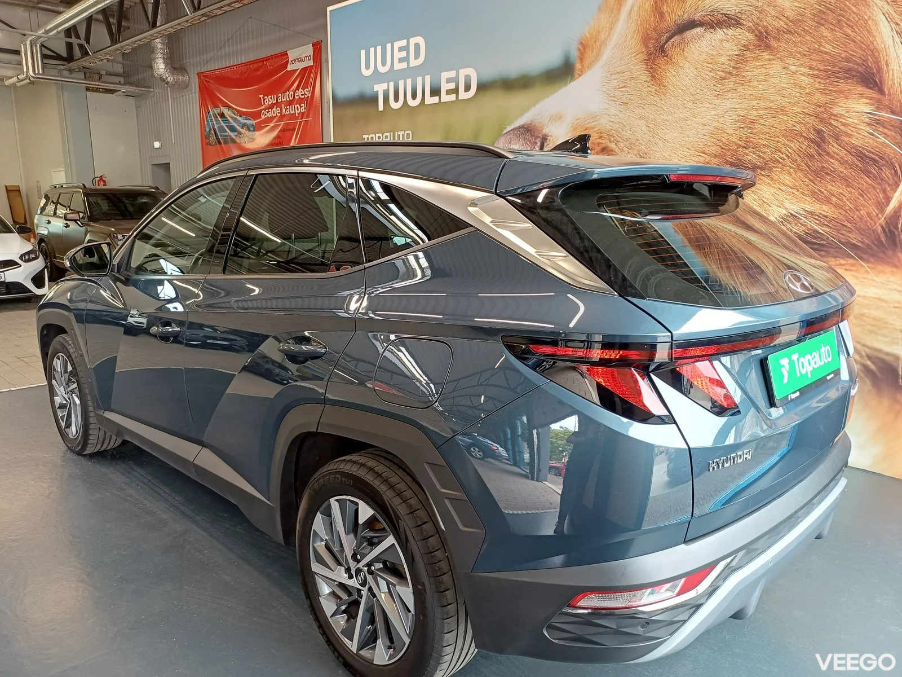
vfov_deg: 54.9
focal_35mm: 25
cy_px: 338
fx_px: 651
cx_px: 451
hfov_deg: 69.4
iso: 200
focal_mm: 4.65
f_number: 1.8
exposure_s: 1/50
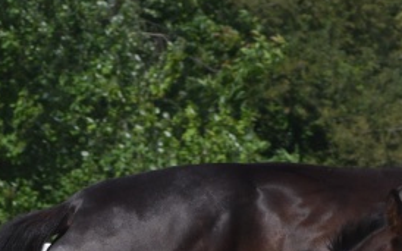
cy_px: 409
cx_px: 431
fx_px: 6111
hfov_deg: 3.8
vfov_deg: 2.3
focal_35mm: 558
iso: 100
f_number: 8
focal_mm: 100
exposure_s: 1/800
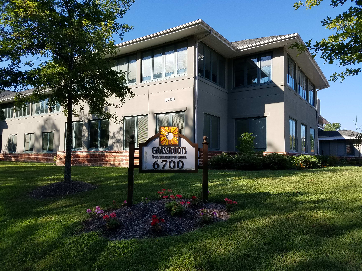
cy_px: 136
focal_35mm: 26
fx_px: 272
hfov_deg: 67.3
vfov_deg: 53.1
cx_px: 181
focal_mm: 4.2
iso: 50
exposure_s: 1/1456
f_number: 1.7
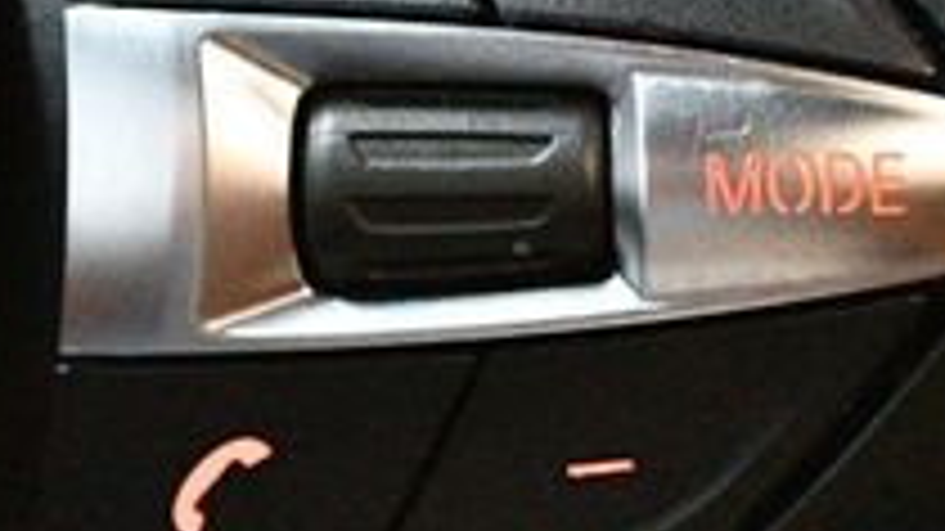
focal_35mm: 166
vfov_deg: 7.3
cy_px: 122
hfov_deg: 12.9
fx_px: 4159
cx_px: 225
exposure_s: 1/40
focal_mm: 35
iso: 12800
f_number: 5
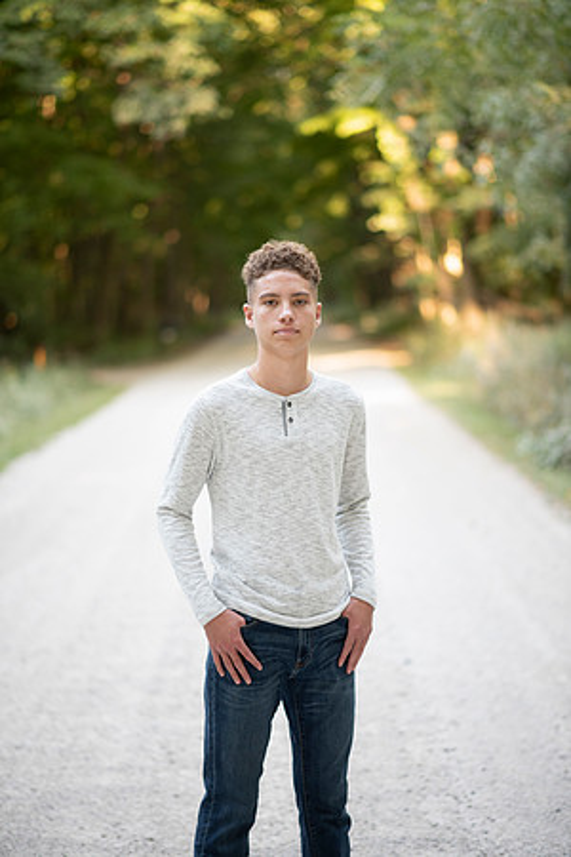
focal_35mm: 85
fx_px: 2022
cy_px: 428
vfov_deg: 23.9
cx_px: 286
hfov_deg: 16.1
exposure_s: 1/160
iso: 250
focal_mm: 85
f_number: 1.8
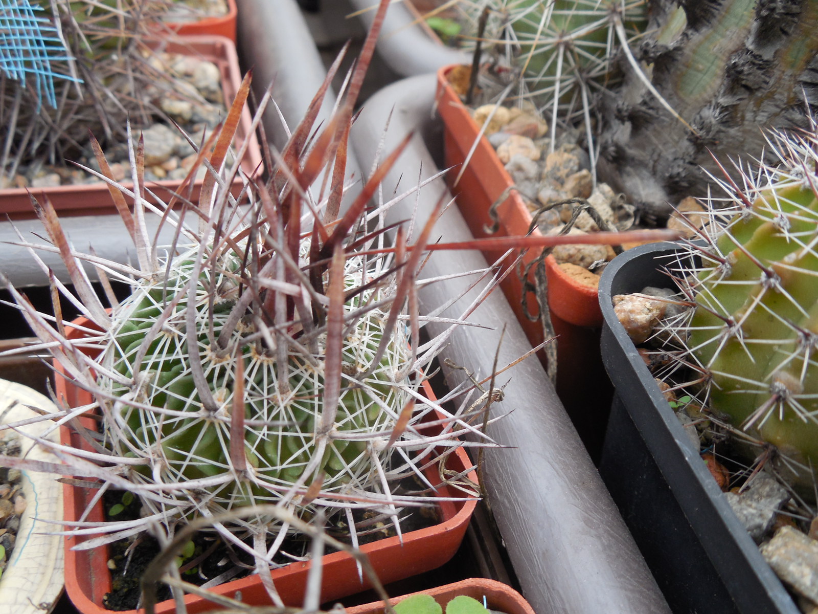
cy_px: 307
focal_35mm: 31
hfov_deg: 58.4
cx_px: 409
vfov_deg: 45.4
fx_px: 733
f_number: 3.6
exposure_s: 1/40
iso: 125
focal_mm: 5.6
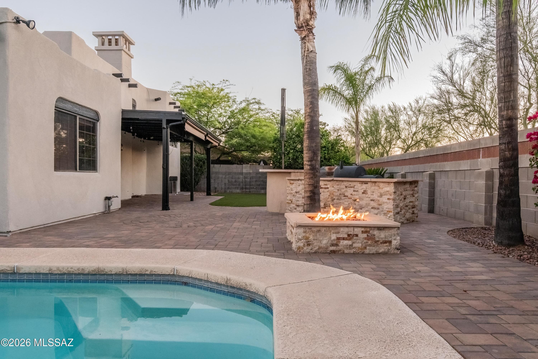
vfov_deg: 53.1
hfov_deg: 73.7
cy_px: 180
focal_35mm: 24
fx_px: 359
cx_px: 269
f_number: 13
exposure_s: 1/40
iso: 2000
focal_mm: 16
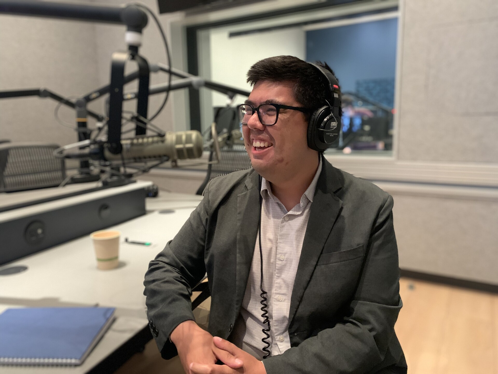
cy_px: 187
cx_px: 249
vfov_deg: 53.1
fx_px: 374
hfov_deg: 67.3
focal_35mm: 26
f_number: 1.8
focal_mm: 4.25
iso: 800
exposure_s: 1/30
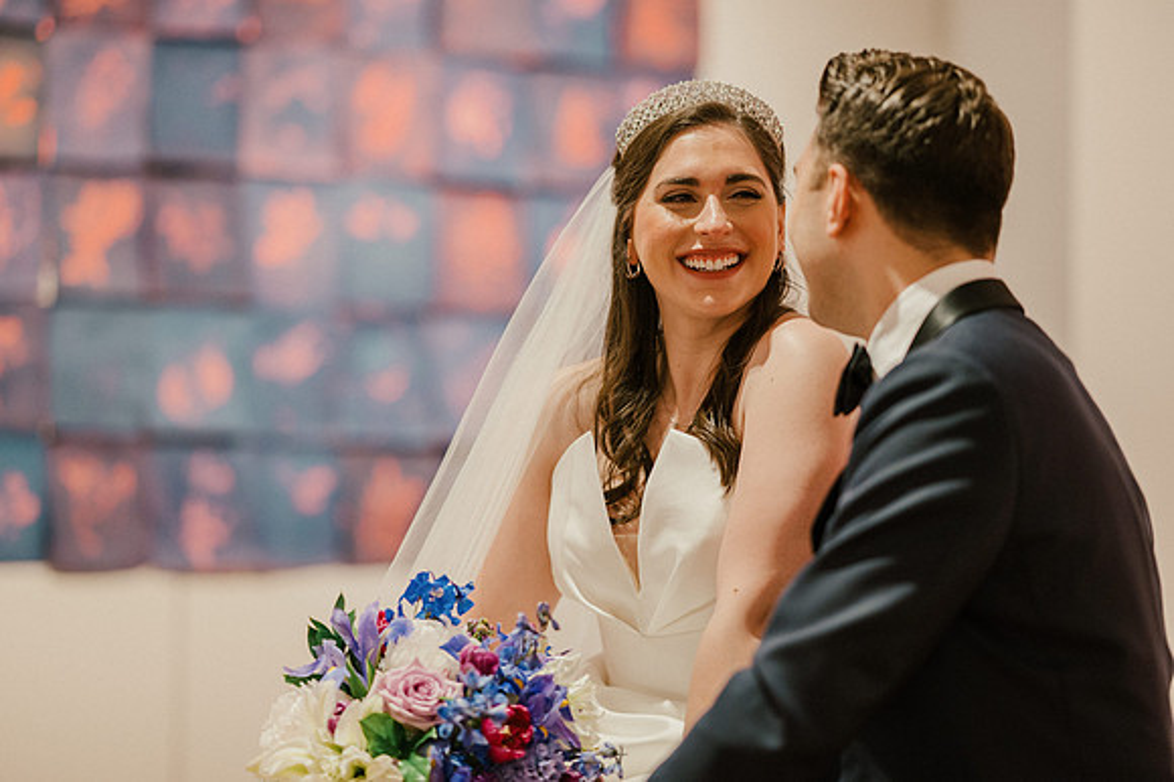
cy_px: 391
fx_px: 3422
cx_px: 587
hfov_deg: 19.5
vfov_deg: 13.0
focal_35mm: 105
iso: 800
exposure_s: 1/200
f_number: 2
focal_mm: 105
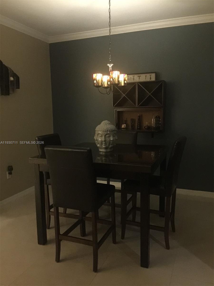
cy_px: 143
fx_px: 239
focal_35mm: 29
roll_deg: +0.9
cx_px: 107
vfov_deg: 61.7
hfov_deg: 48.2
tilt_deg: -7.4
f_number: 2.2
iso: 400
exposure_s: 1/4
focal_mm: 4.15
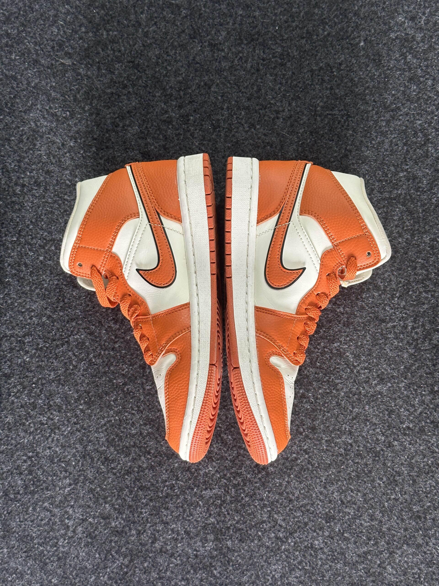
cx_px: 220
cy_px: 293
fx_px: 812
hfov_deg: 30.3
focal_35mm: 48
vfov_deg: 39.7
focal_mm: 6.86
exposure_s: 1/50
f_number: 1.78
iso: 160
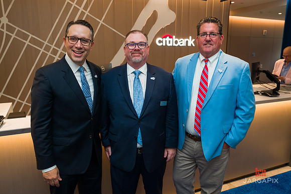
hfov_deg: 64.0
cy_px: 97
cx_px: 146
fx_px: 233
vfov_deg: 45.2
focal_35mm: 29
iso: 400
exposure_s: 1/200
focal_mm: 28
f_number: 3.5
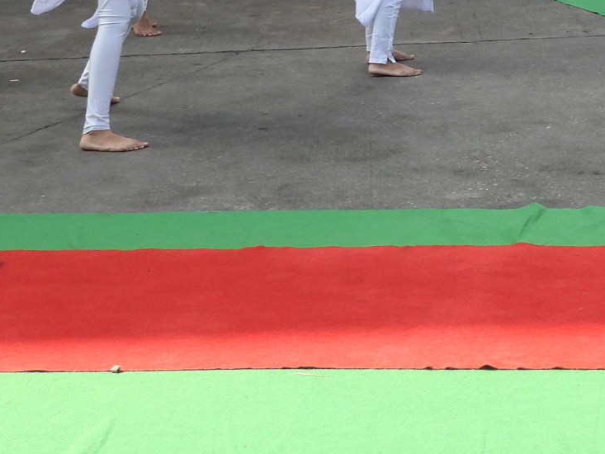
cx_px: 735
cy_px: -84
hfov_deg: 19.8
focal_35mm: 93
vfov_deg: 15.4
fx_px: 1626
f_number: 3.2
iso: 100
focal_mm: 5.4
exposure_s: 1/500
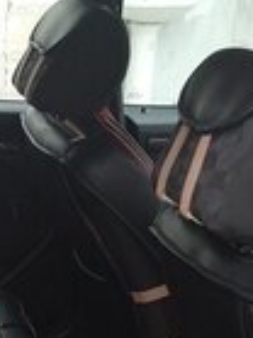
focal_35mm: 93
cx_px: 15
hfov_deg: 15.6
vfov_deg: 19.9
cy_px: 401
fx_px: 908
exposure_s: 1/100
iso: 125
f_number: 2.2
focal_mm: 3.83
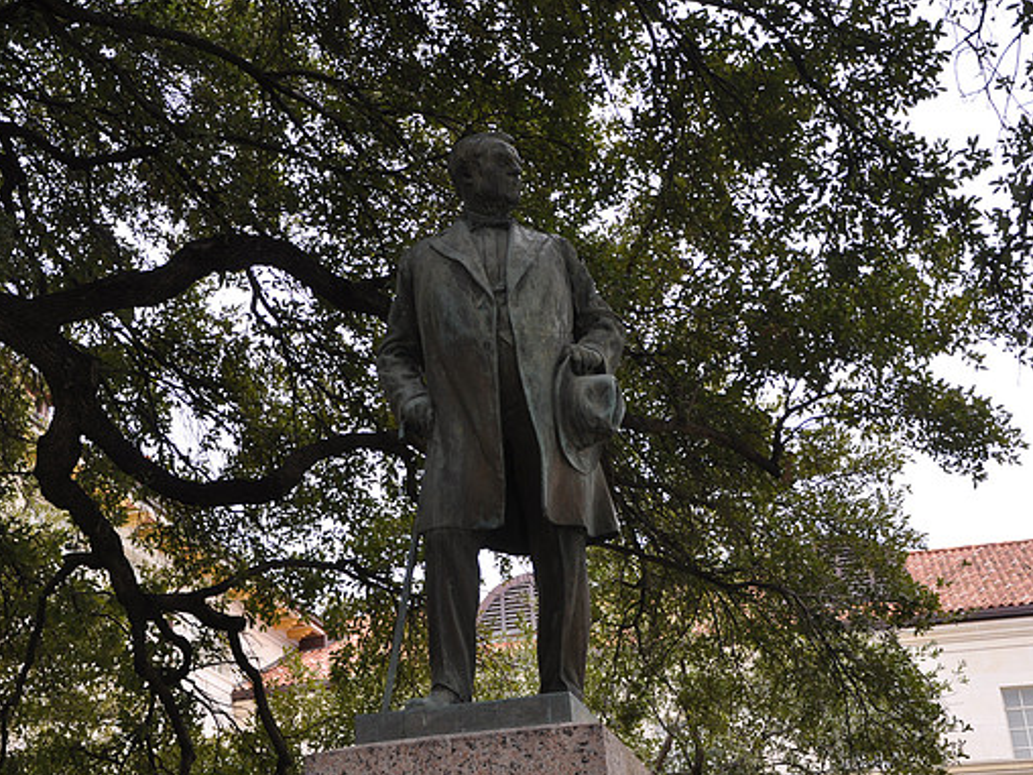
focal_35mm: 58
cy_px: 390
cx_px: 496
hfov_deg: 33.5
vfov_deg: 25.4
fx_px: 1717
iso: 200
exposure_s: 1/30
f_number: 5.6
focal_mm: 35
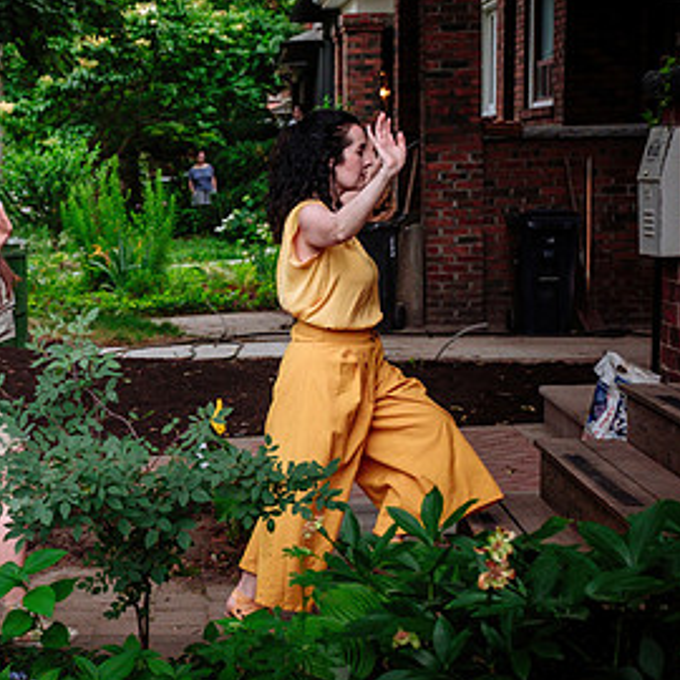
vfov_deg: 23.0
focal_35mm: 75
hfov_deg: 22.0
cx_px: -45
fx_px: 1667
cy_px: 374
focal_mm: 27.4
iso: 1600
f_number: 2.8
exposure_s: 1/250
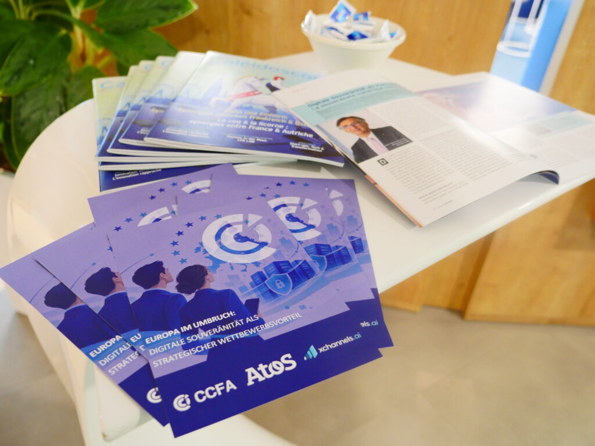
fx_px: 481
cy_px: 223
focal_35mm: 28
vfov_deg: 49.7
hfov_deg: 63.4
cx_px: 298
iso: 1250
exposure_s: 1/60
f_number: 2.8
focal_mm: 14
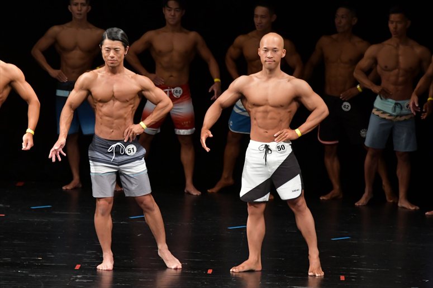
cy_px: 144
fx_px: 3426
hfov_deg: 7.2
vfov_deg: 4.8
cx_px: 216
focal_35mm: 285
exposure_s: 1/400
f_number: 5.6
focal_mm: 190
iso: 3200
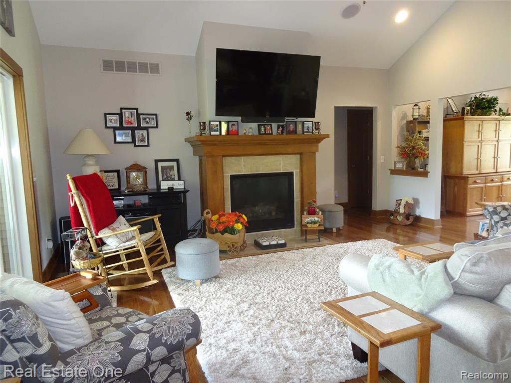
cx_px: 256
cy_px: 192
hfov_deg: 71.6
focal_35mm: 24
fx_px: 354
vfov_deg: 56.8
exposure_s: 1/30
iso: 500
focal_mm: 4.1
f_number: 3.5
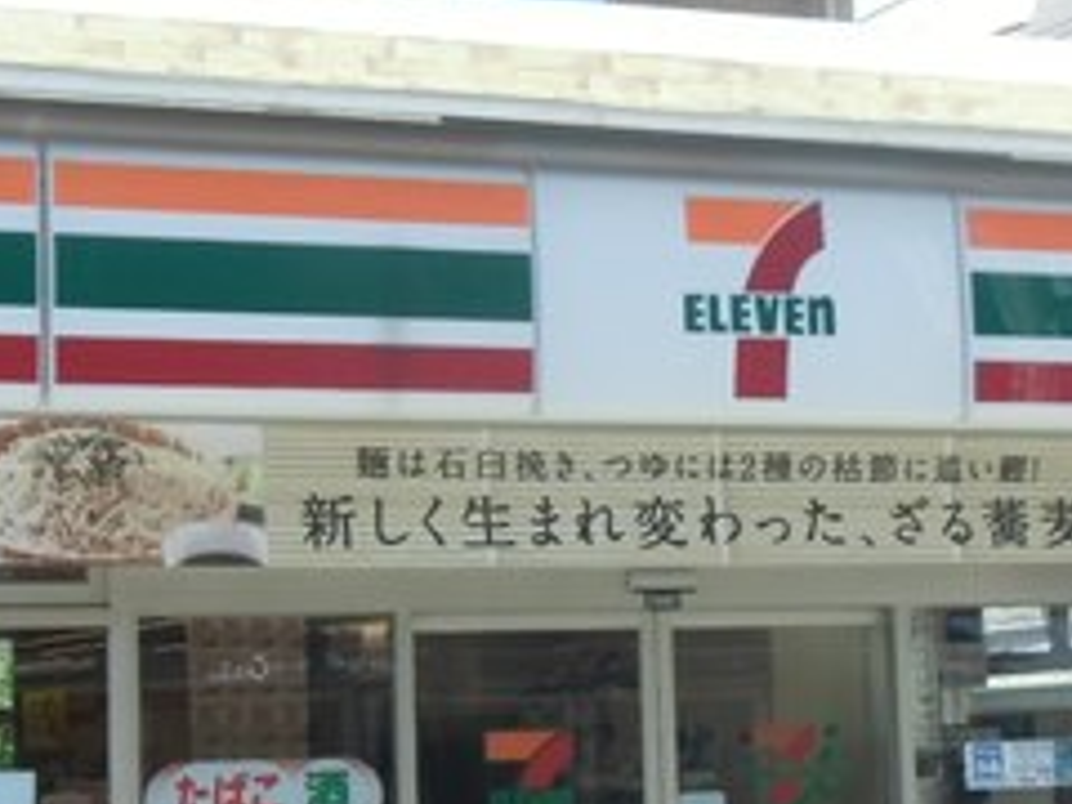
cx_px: 733
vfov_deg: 18.4
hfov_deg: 24.3
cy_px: 527
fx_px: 2477
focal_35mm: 80
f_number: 3
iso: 64
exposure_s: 1/160
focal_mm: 4.24
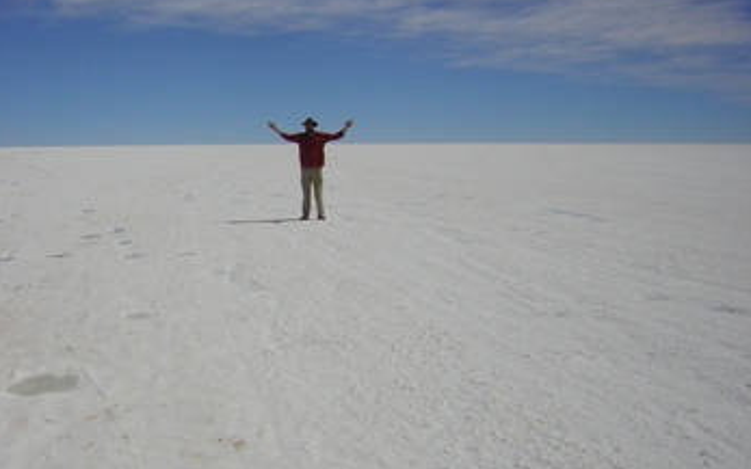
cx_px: 322
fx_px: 901
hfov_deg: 45.1
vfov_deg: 29.2
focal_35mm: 44
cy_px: 227
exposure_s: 1/2000
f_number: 5.2
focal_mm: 4.7
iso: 50
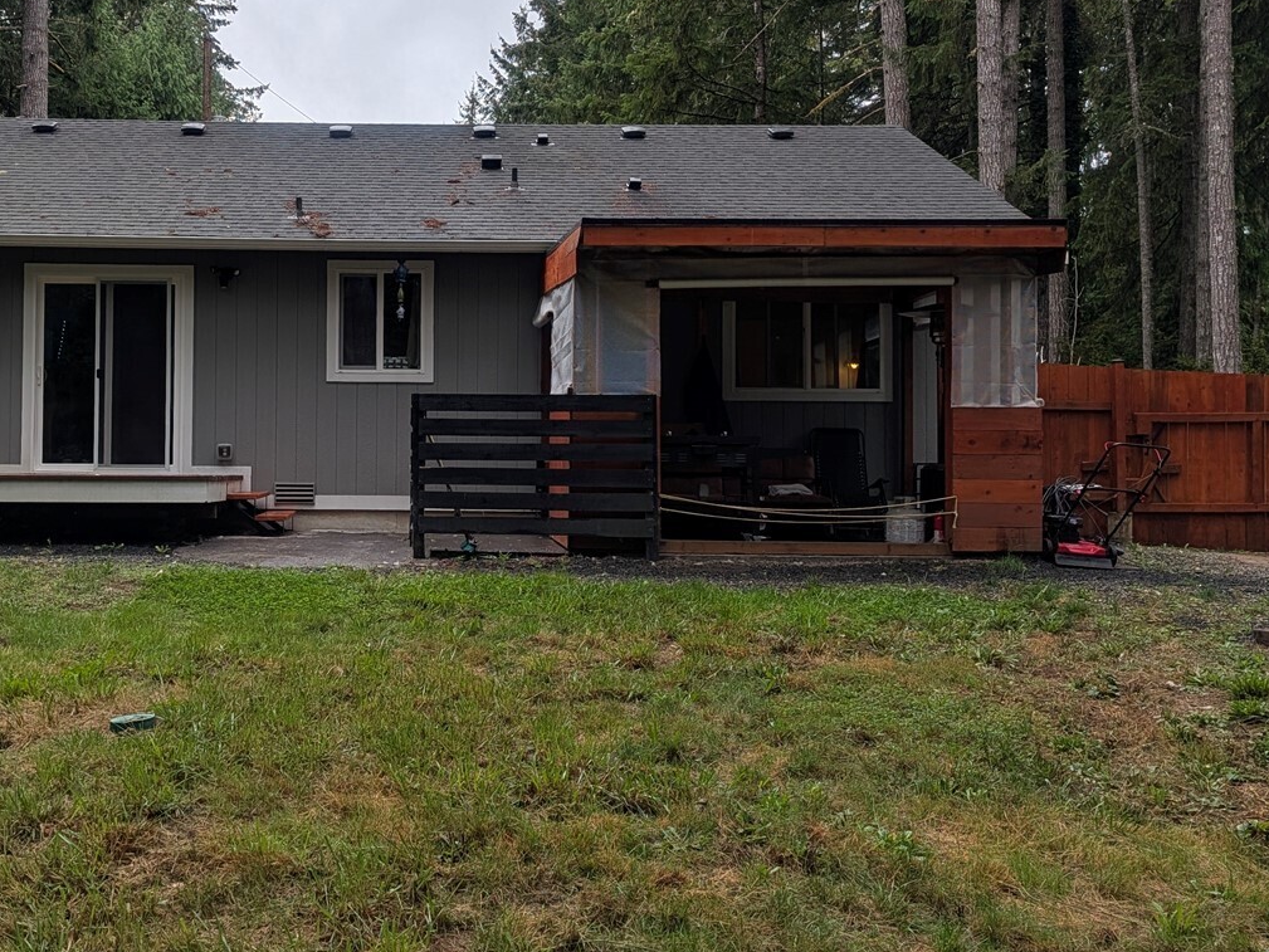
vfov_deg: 37.7
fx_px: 1393
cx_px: 397
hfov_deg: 48.0
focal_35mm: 38
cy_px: 419
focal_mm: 6.9
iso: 20
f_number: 1.68
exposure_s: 1/1081
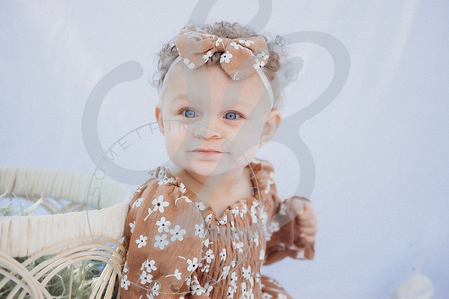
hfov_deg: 25.7
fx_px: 985
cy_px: 141
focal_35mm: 79
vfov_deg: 17.3
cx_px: 216
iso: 200
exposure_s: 1/400
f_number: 2.8
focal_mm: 70
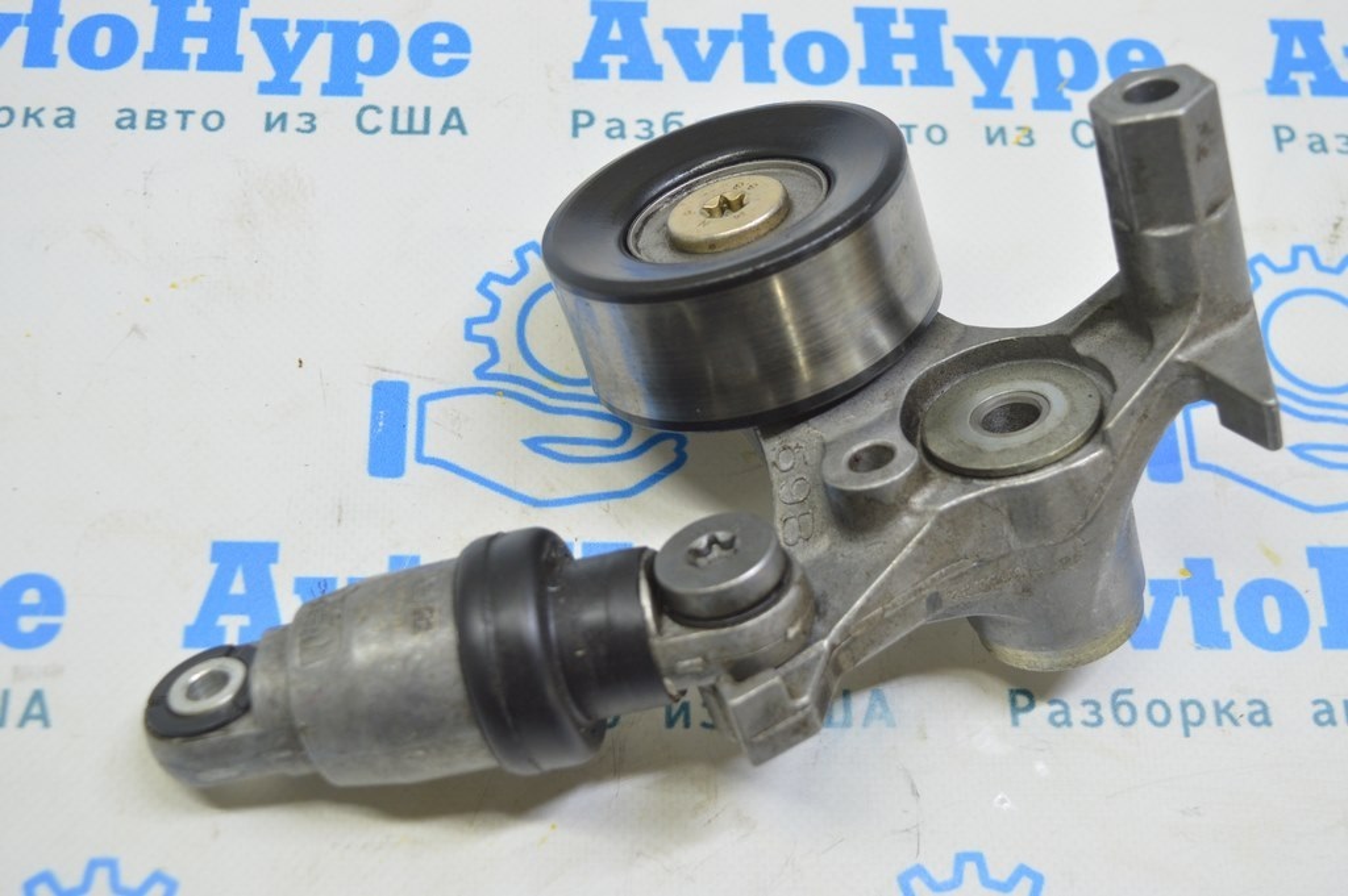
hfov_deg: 38.9
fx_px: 1908
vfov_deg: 26.4
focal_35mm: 51
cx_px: 674
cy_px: 448
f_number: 5.6
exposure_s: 1/20
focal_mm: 34
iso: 400
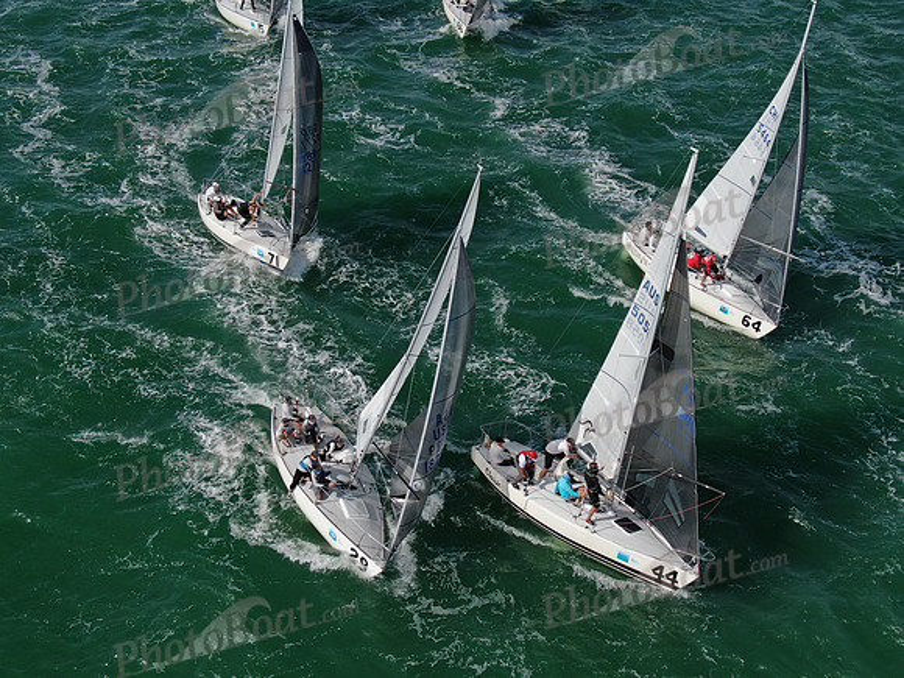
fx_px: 1254
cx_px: 452
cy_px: 339
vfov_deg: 30.3
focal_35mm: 48
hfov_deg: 39.7
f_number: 3.8
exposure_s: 1/1600
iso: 100
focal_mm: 8.6
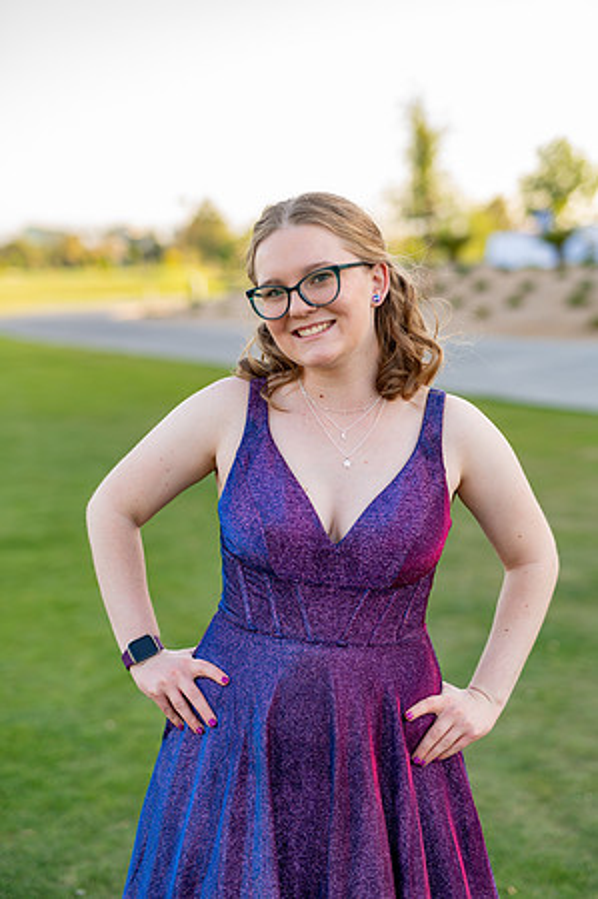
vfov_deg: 39.6
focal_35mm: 50
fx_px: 1249
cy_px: 450
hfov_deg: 26.9
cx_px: 299
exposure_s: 1/400
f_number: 2
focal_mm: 50
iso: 100
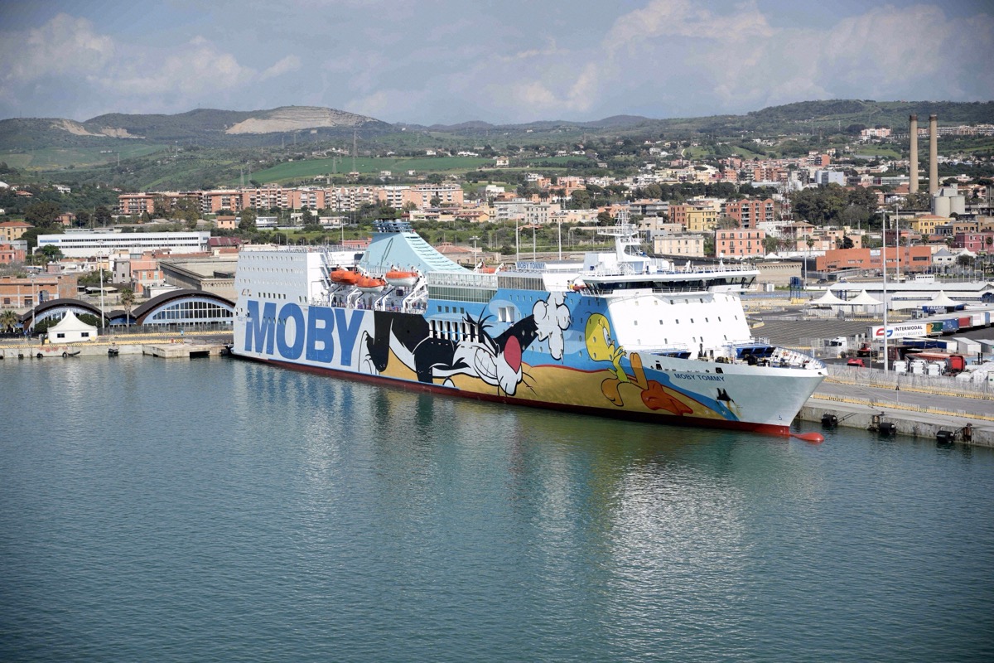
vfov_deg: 19.5
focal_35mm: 70
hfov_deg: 28.8
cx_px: 497
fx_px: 1933
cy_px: 332
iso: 100
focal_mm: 70
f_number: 4
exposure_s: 1/1600
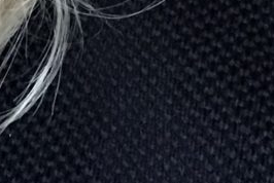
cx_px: 254
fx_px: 1371
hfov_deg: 11.3
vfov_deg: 7.0
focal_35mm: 180
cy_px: -323
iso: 250
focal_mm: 2.87
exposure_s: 1/33
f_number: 2.2
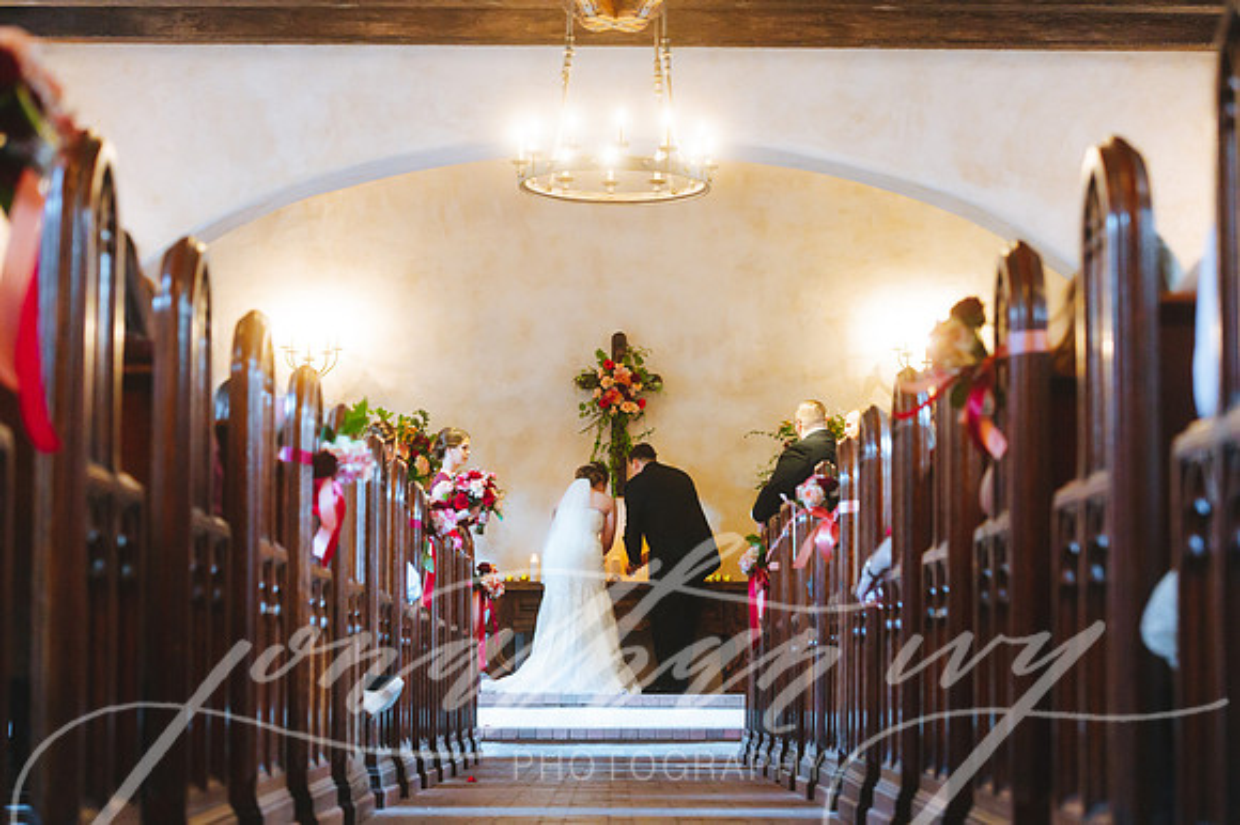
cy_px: 412
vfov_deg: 19.4
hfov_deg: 28.9
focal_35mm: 70
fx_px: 2410
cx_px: 620
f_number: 2.8
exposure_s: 1/125
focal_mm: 70
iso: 4000
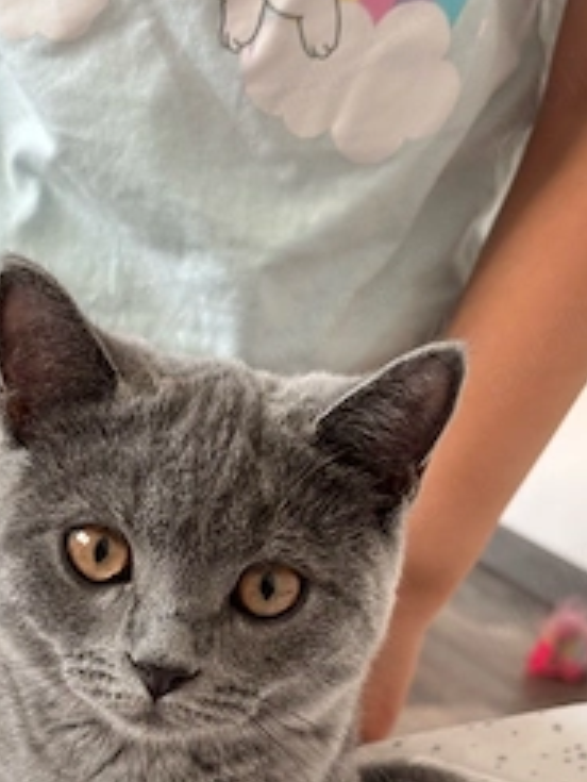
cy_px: 606
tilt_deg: -19.7
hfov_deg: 17.3
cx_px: 153
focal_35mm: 85
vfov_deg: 22.7
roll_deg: -13.6
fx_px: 1920
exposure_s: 1/121
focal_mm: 5.96
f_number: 1.6
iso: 50
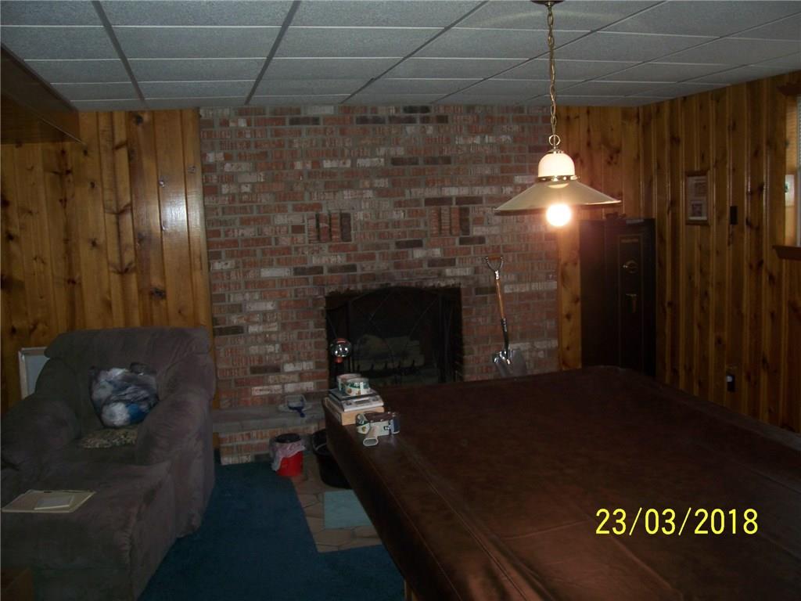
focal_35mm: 34
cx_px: 400
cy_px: 300
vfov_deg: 41.8
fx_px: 787
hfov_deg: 54.0
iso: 80
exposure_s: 1/60
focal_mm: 5.6
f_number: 2.7
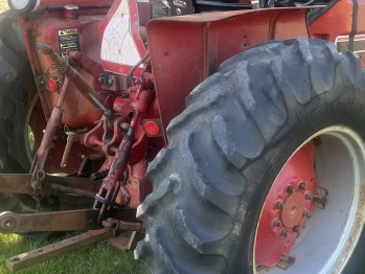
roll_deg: -1.3
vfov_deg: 26.5
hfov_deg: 34.2
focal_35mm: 55
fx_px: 580
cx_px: 274
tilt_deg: -19.2
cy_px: 158
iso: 80
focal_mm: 6.86
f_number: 1.78
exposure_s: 1/210
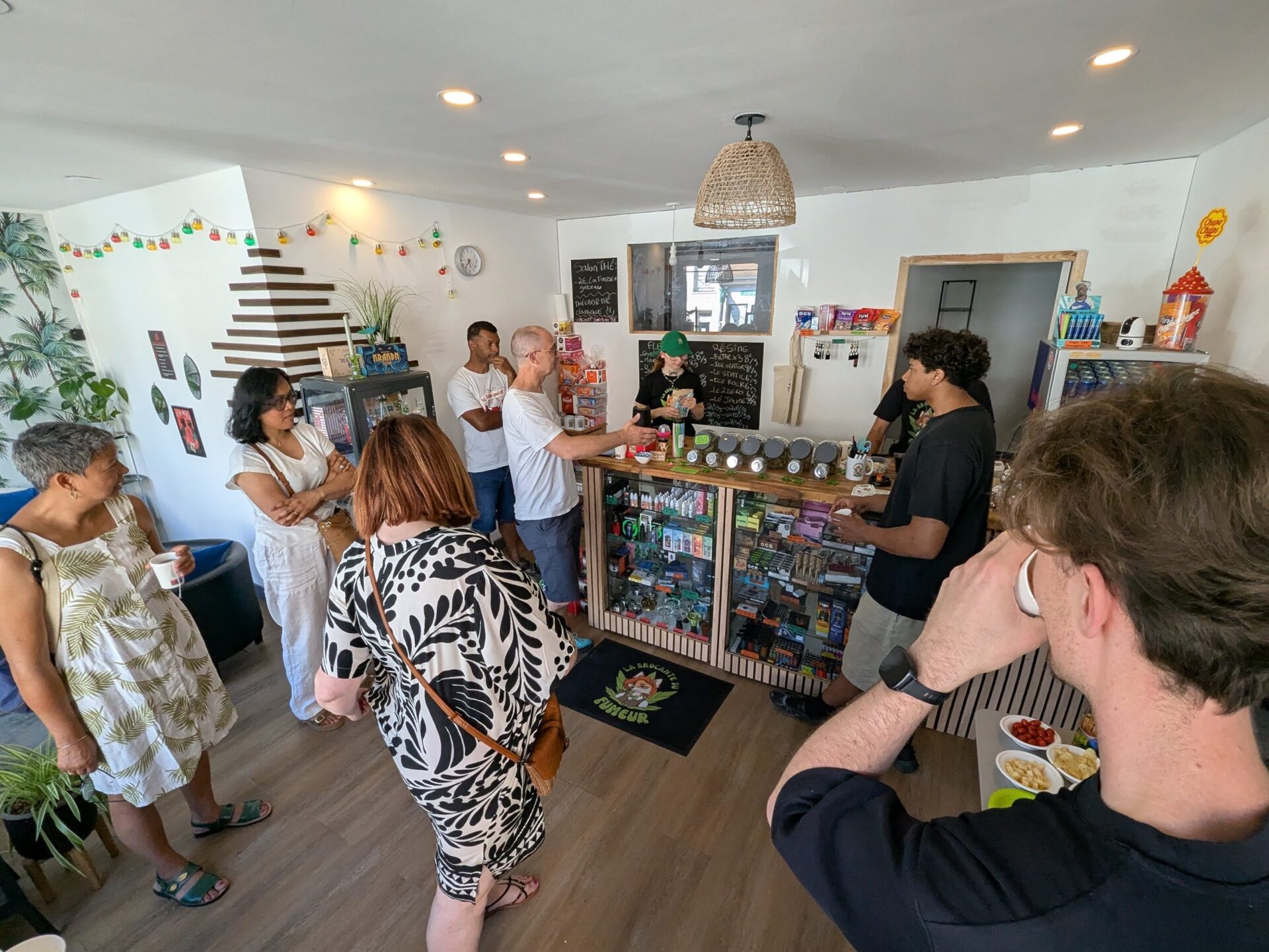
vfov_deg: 89.9
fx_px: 477
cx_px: 634
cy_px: 476
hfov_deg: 106.2
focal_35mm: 13
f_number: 2.2
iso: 138
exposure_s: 1/181
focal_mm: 1.95
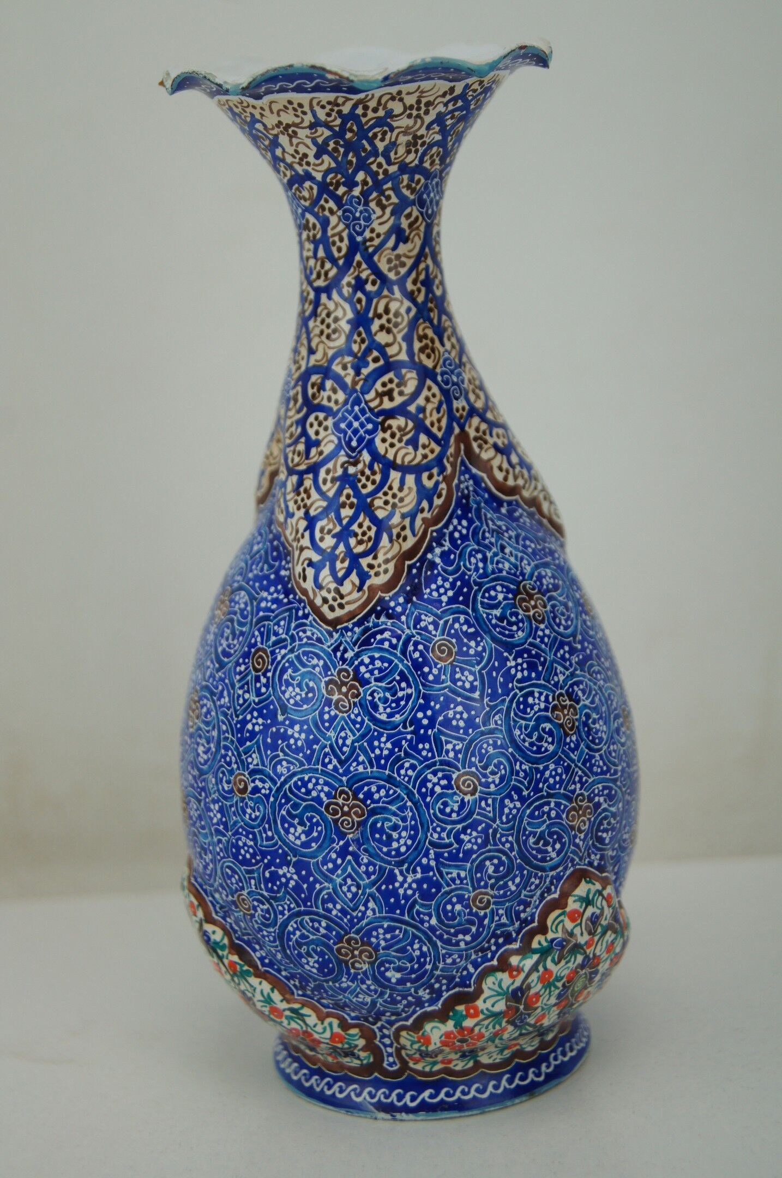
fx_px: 2451
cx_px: 391
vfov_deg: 27.0
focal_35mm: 75
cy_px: 589
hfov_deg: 18.1
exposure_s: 1/160
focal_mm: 50
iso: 200
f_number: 5.6
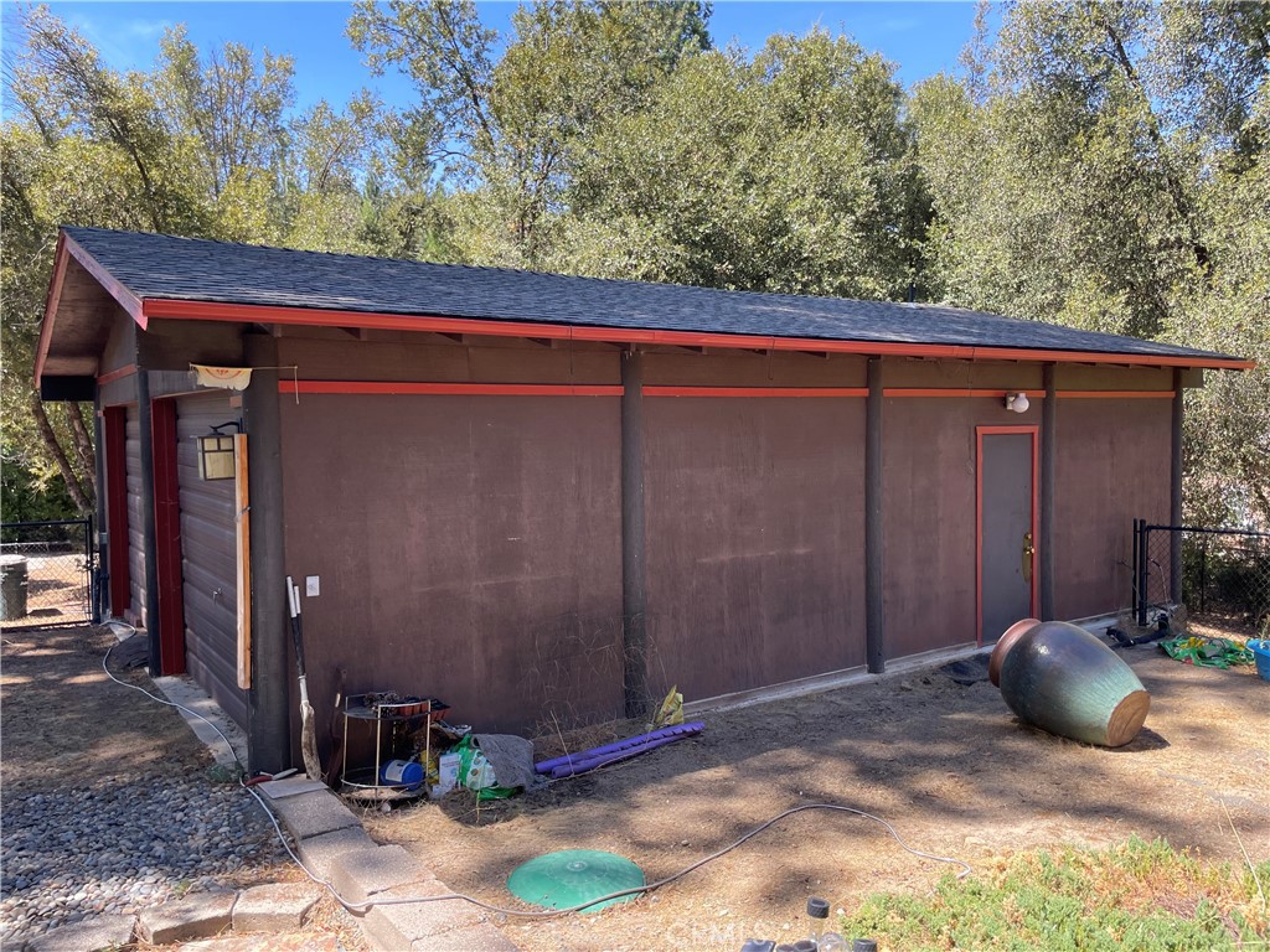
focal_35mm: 26
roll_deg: +0.7
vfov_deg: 53.1
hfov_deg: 67.3
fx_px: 954
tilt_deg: -2.9
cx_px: 635
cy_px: 476
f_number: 1.6
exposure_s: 1/438
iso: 32
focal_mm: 4.2
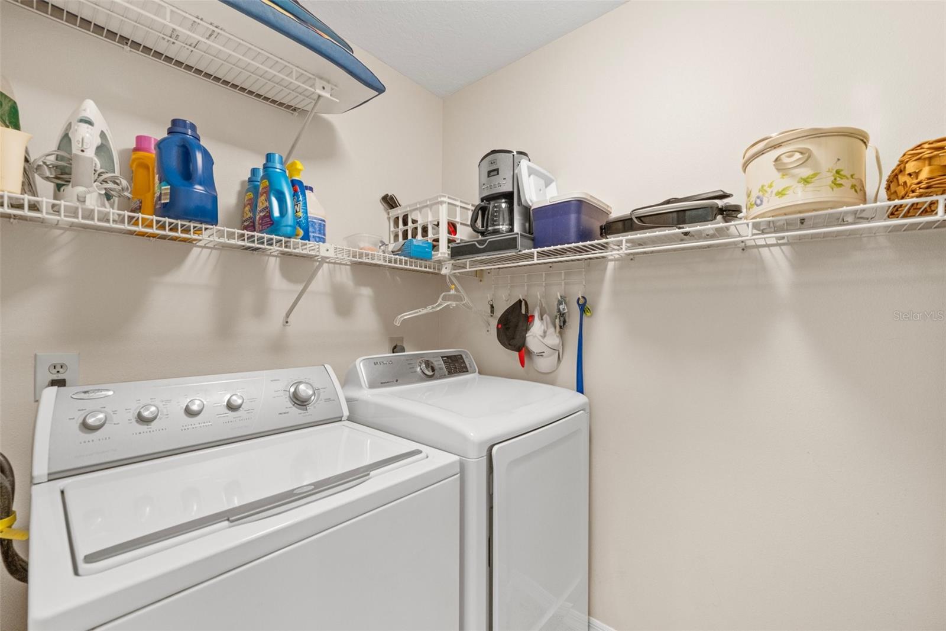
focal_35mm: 14
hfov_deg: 104.3
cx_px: 473
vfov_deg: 81.2
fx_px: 368
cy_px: 316
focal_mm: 14
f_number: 8
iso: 800
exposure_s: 1/13
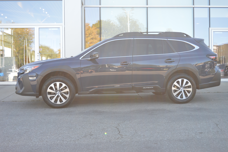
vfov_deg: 35.4
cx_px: 114
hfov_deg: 51.3
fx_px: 237
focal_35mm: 38
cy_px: 76
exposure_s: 1/125
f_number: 5.6
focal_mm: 25
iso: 180
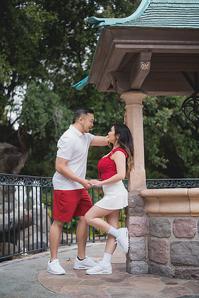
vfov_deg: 39.6
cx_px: 100
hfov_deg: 27.0
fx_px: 415
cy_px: 149
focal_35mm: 50
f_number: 1.4
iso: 250
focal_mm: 50
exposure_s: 1/1000
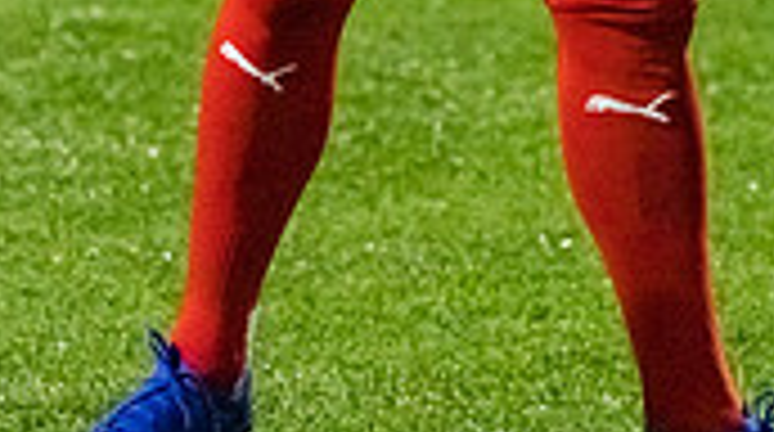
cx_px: 484
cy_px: -482
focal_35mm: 433
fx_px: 8870
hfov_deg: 5.0
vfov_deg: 2.8
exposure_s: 1/640
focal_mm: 105
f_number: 2.8
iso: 5000
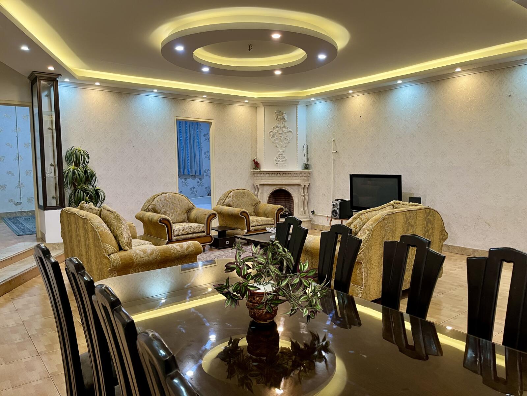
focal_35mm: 26
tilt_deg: -5.5
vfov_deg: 53.1
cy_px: 198
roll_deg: +0.3
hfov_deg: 67.3
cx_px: 264
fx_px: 396
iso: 125
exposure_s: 1/50
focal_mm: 5.1
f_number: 1.6
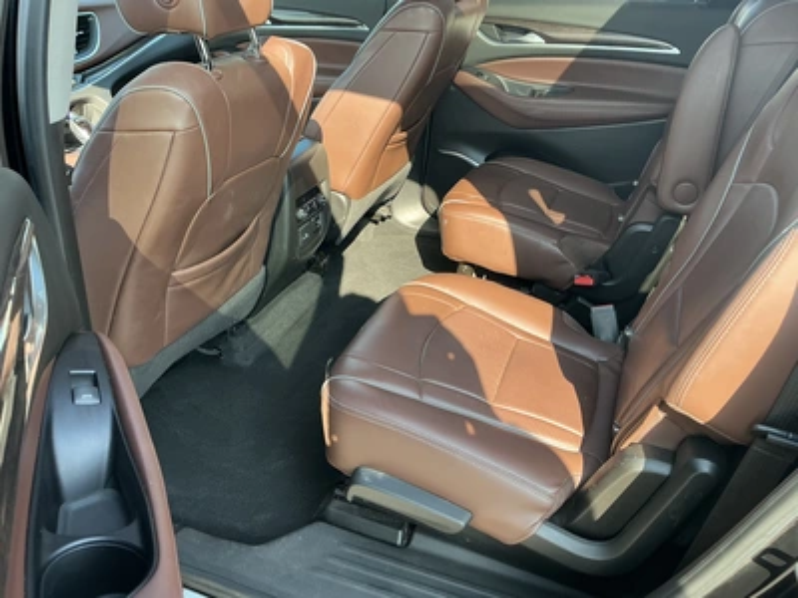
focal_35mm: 28
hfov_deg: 63.4
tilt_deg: -28.4
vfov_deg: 49.7
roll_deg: -1.6
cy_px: 299
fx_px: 645
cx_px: 399
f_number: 1.8
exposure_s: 1/122
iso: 32
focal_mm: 3
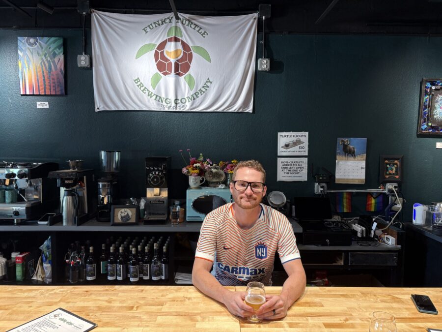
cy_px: 166
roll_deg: +0.1
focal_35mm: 26
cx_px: 221
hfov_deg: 67.3
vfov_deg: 53.1
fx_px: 332
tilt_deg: -3.8
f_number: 1.6
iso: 100
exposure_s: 1/60
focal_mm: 5.96
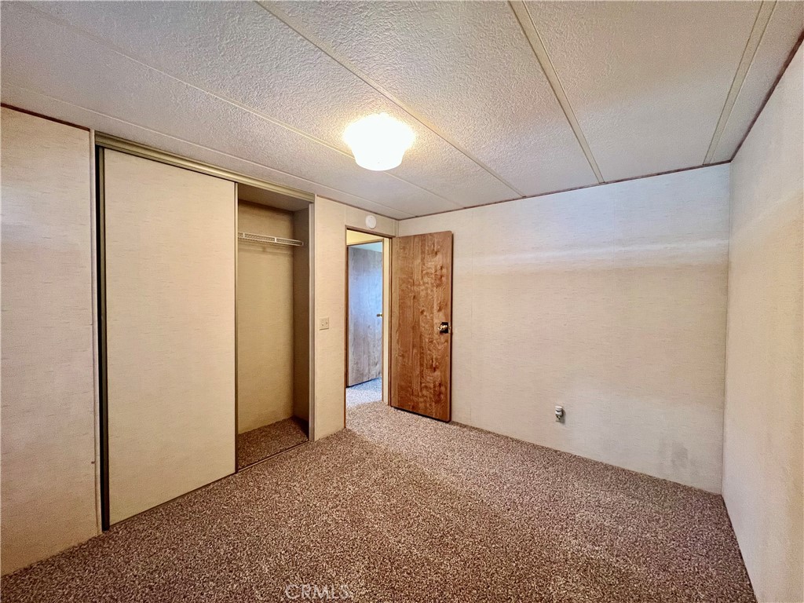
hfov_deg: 106.2
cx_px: 402
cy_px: 302
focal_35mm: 13
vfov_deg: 89.9
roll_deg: +0.1
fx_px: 302
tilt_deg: -2.4
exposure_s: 1/60
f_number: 1.8
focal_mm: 1.57
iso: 250
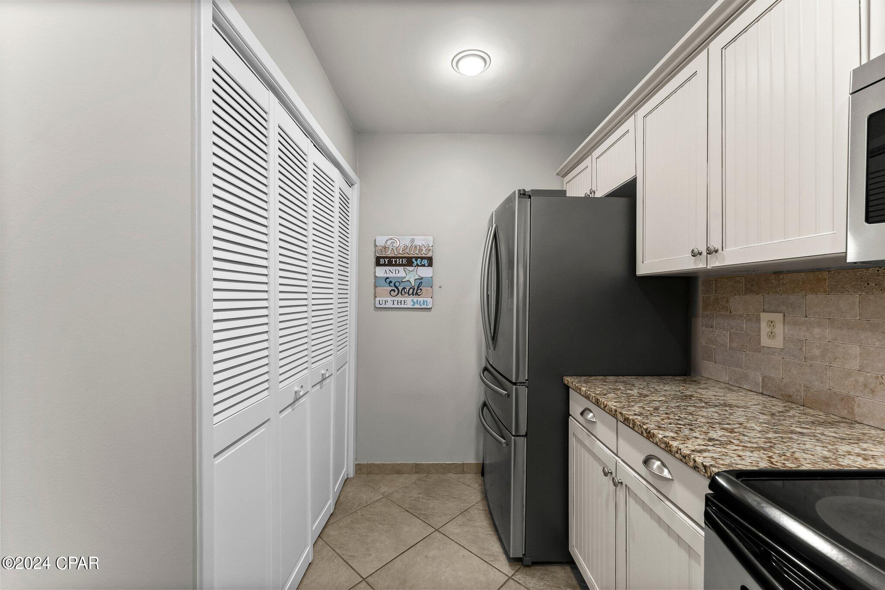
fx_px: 344
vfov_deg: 81.2
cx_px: 442
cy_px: 295
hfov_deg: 104.3
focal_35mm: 14
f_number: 8
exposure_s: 1/5
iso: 500
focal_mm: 14
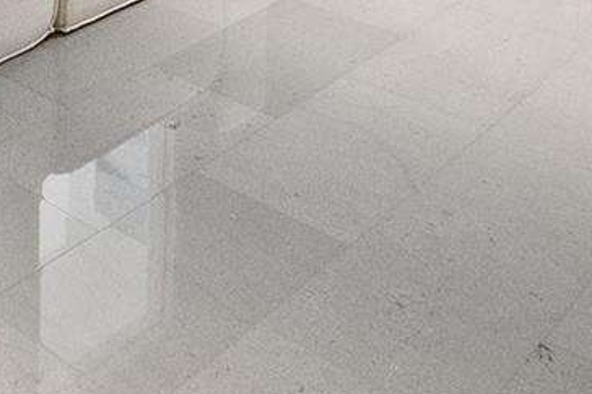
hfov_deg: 25.2
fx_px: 1084
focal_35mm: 66
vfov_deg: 15.4
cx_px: -228
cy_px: -448
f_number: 8
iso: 4500
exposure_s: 1/15
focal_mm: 10
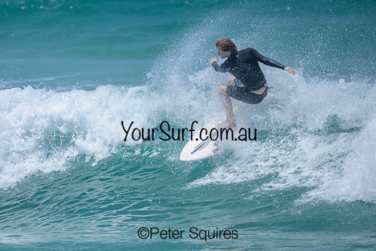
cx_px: 140
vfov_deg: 1.4
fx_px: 10484
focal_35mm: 1004
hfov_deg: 2.1
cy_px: 121
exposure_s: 1/2500
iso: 220
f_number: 6.3
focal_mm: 800
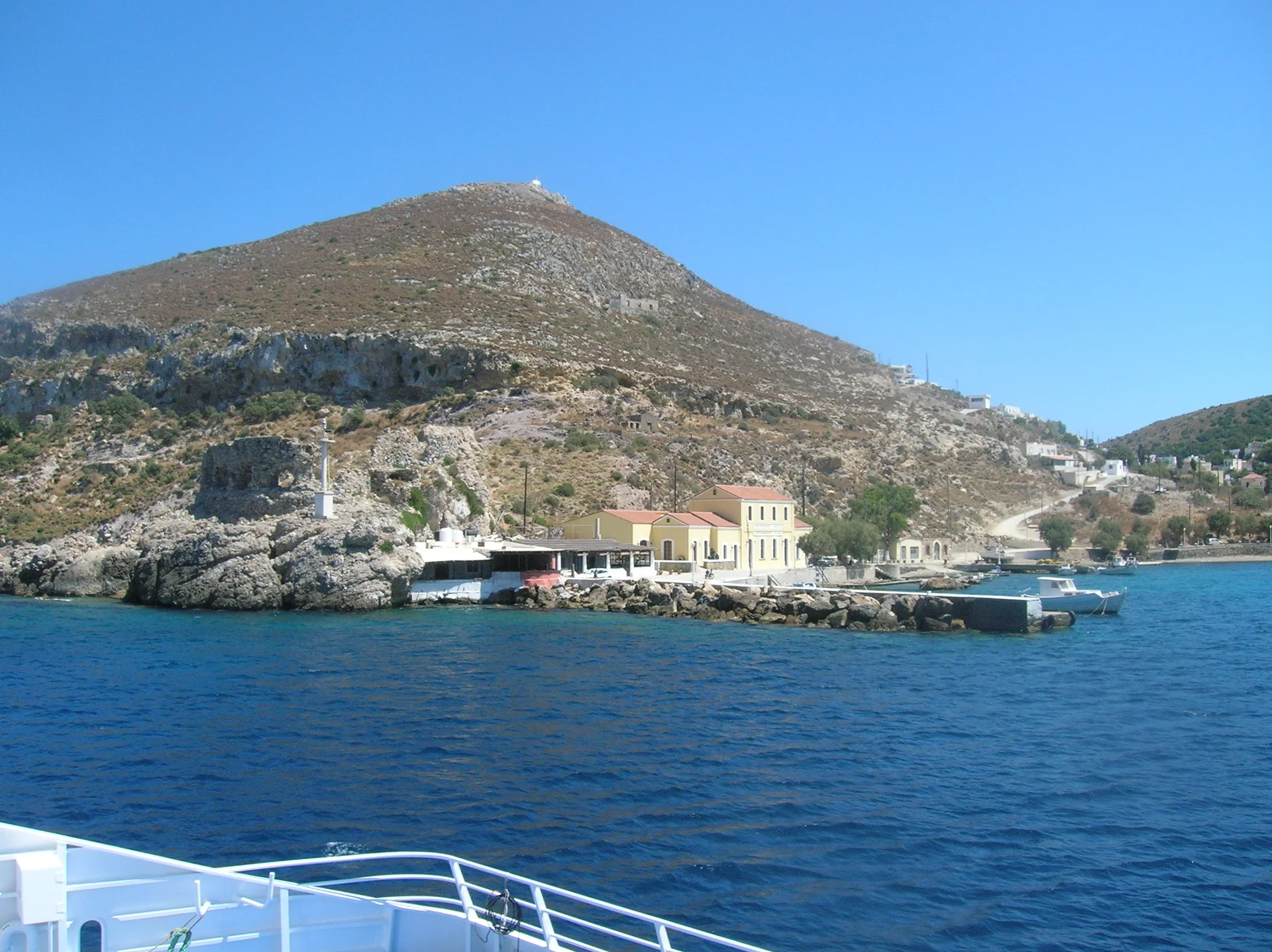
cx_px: 636
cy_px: 476
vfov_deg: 41.7
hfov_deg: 54.0
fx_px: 1248
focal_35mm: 34
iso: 71
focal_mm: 5.7
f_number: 4.9
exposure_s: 1/489
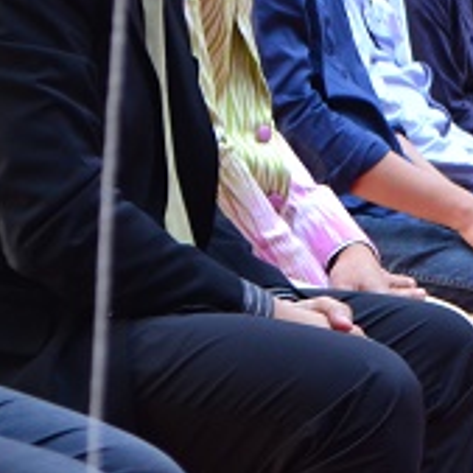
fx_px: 5117
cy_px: 298
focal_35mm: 331
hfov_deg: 5.2
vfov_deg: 5.3
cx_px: 775
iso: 400
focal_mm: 55
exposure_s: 1/200
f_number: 7.1
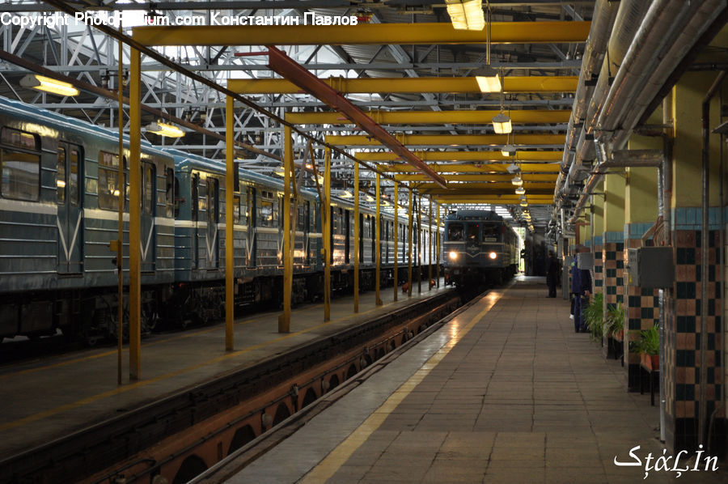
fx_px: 1666
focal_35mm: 82
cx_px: 364
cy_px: 242
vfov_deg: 16.5
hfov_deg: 24.6
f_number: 5.6
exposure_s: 1/30
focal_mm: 55
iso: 500
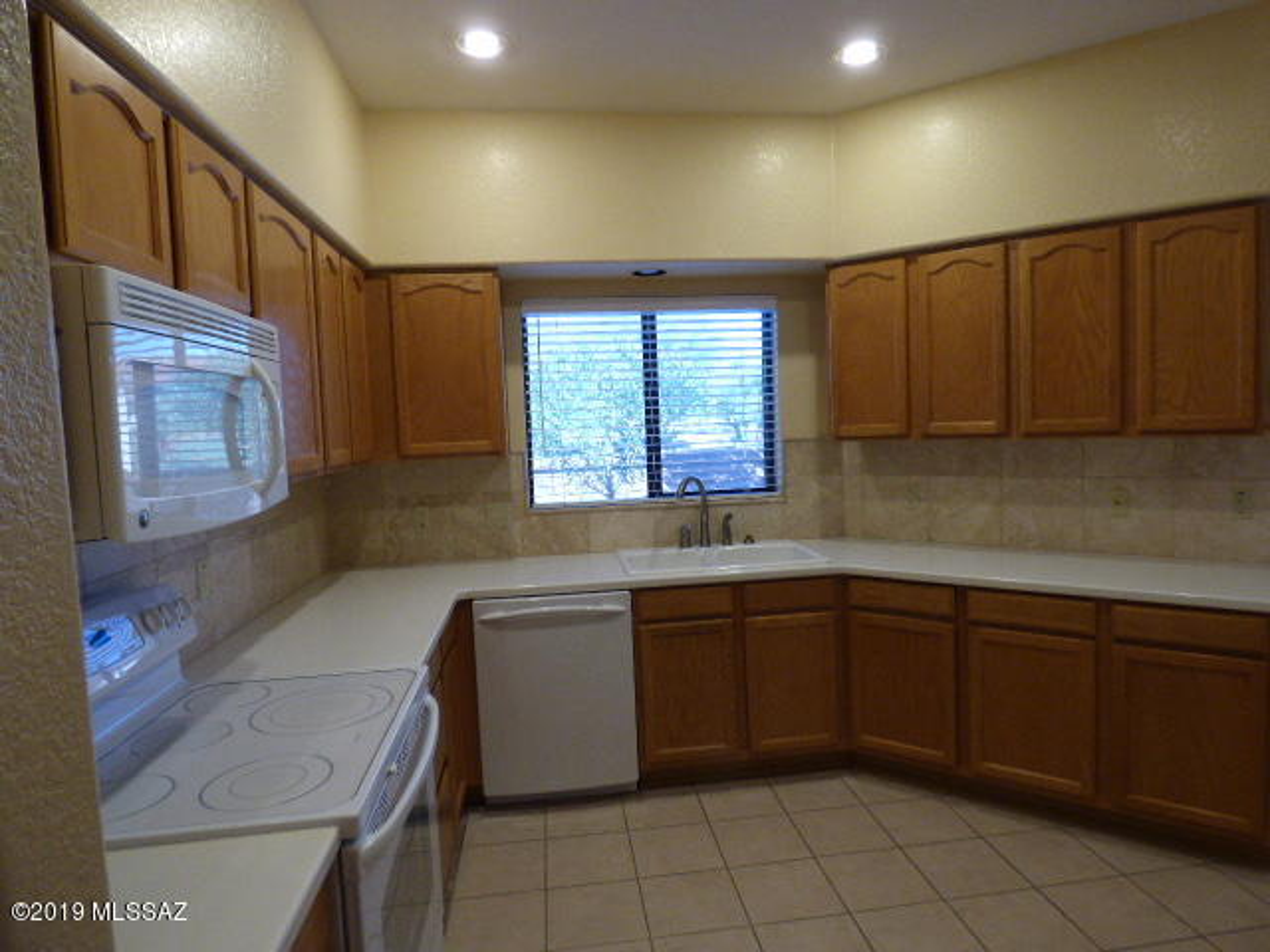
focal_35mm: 20
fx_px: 734
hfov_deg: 81.7
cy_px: 476
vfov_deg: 66.0
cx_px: 635
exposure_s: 1/60
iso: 320
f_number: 2.8
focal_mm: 3.58
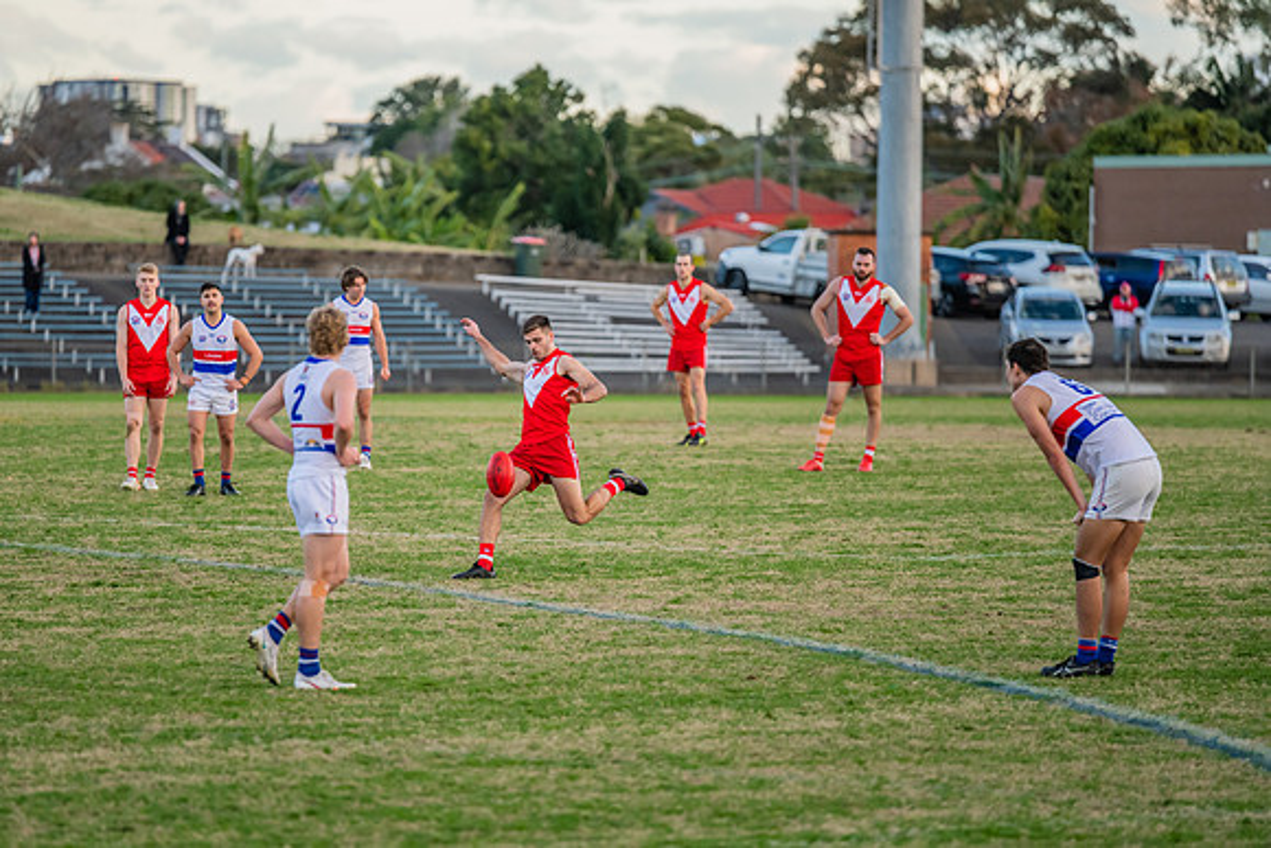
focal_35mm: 230
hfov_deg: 8.9
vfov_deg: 6.0
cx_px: 539
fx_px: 8136
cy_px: 405
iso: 1000
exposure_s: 1/1600
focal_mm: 200
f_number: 2.8
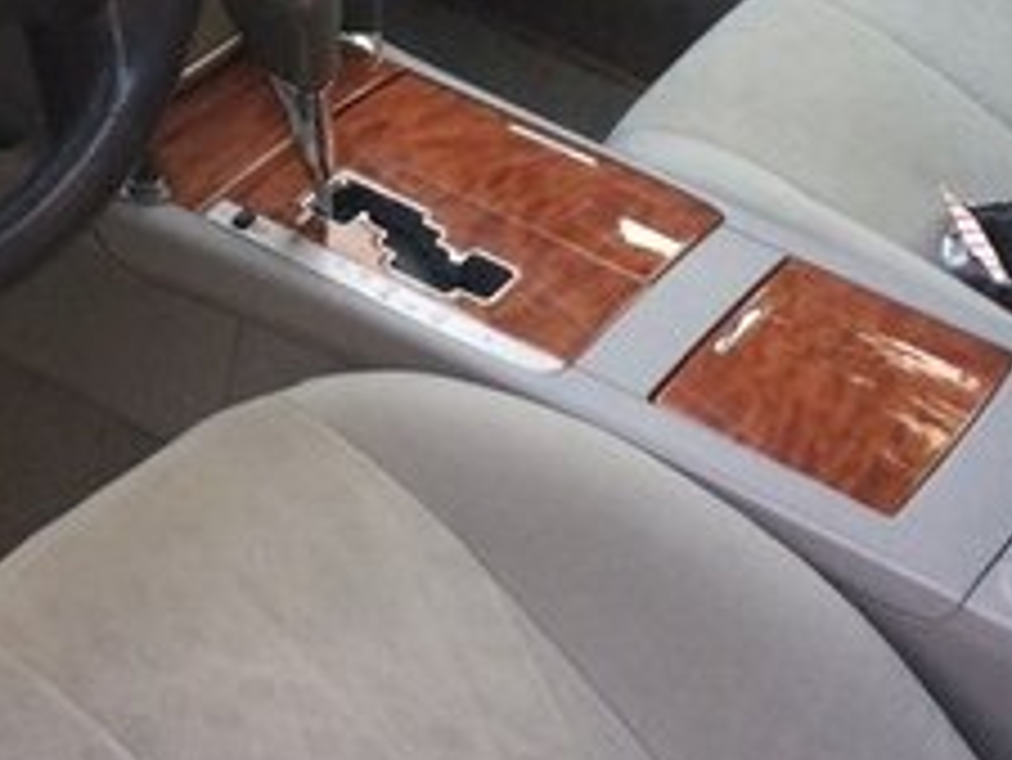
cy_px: -115
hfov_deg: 22.5
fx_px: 2486
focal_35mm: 85
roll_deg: -6.7
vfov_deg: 16.7
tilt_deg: -31.9
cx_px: 103
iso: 64
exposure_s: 1/33
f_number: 2.2
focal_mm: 4.15
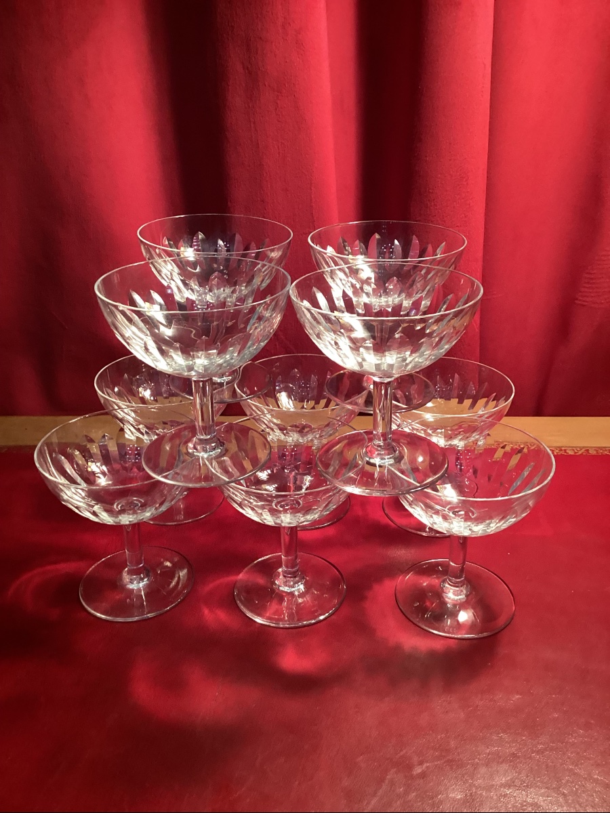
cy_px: 406
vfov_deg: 58.4
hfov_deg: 45.4
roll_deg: +0.3
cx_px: 305
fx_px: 728
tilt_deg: -25.9
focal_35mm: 31
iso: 200
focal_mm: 3.3
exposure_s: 1/50
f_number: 2.4
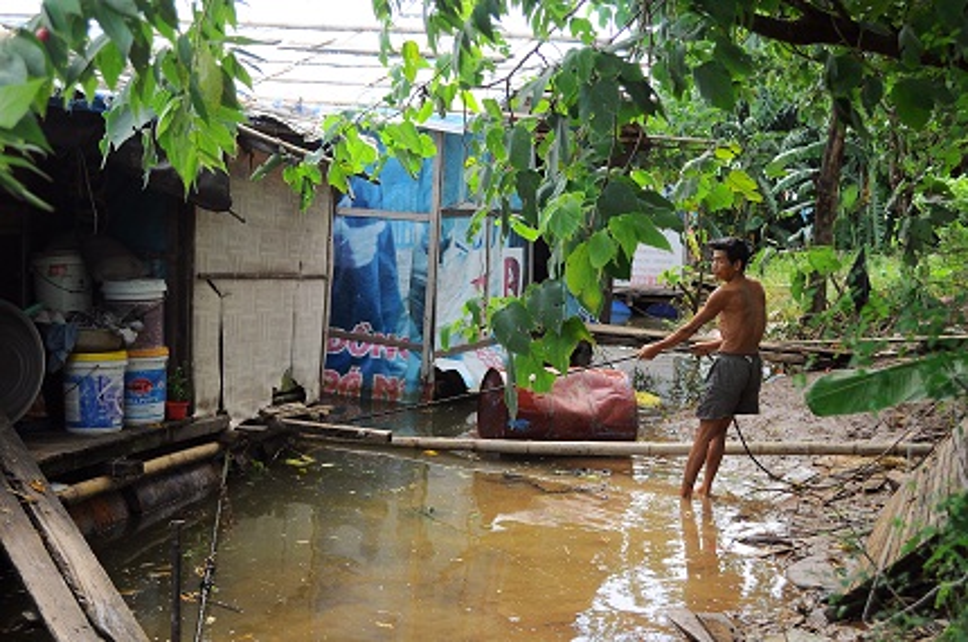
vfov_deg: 28.0
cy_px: 321
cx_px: 484
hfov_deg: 41.2
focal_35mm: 48
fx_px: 1288
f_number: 5.6
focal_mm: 32
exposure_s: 1/200
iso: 200
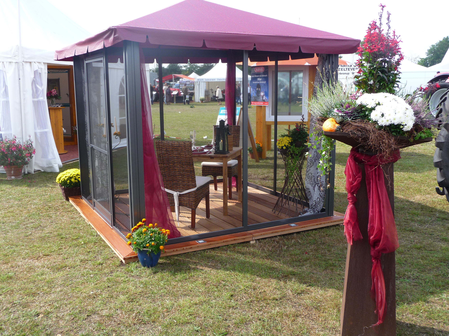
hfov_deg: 51.4
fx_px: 467
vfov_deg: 39.7
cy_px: 168
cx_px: 224
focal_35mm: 36
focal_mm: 6
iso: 100
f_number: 3.7
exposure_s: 1/320
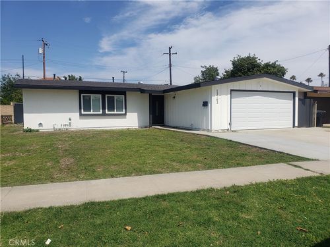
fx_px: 248
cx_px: 165
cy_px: 124
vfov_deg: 53.1
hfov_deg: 67.3
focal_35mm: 26
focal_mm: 4.3
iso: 50
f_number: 2.4
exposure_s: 1/2016
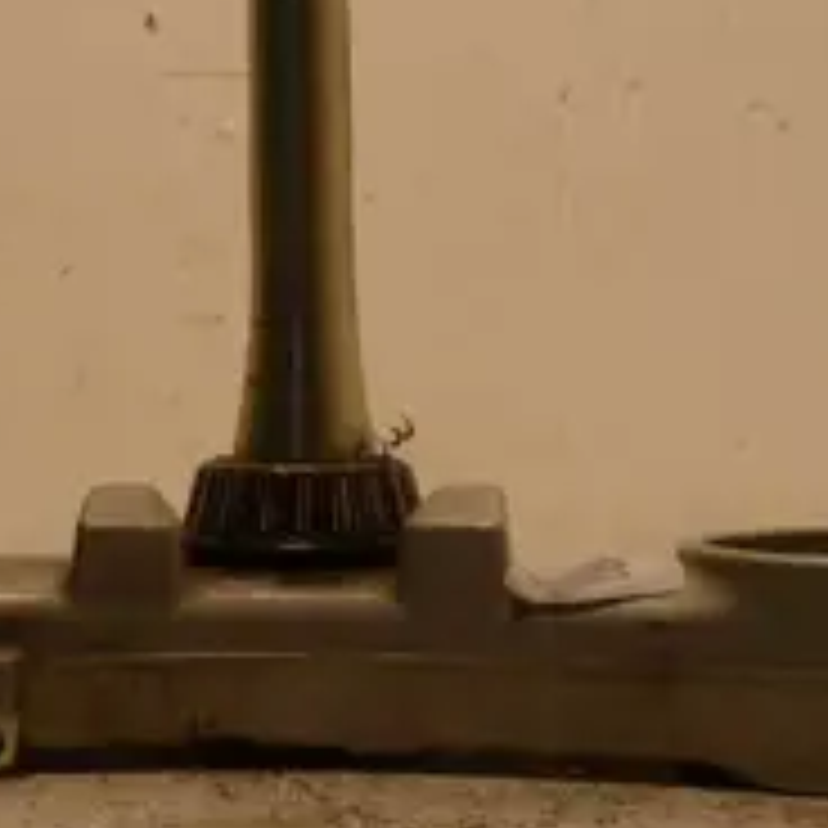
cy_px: 225
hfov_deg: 22.7
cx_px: 288
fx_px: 2057
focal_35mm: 76
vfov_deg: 22.6
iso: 80
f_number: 2.8
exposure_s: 1/50
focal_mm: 5.5
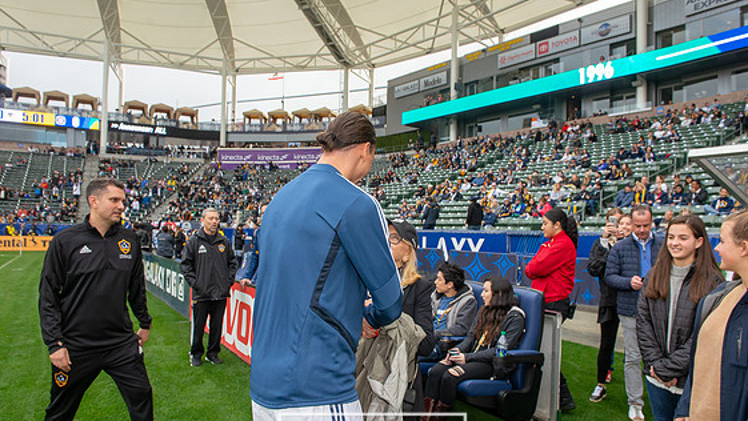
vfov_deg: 44.4
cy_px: 231
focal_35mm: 26
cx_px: 372
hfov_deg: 71.9
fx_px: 516
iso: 500
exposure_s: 1/200
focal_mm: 24
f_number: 7.1
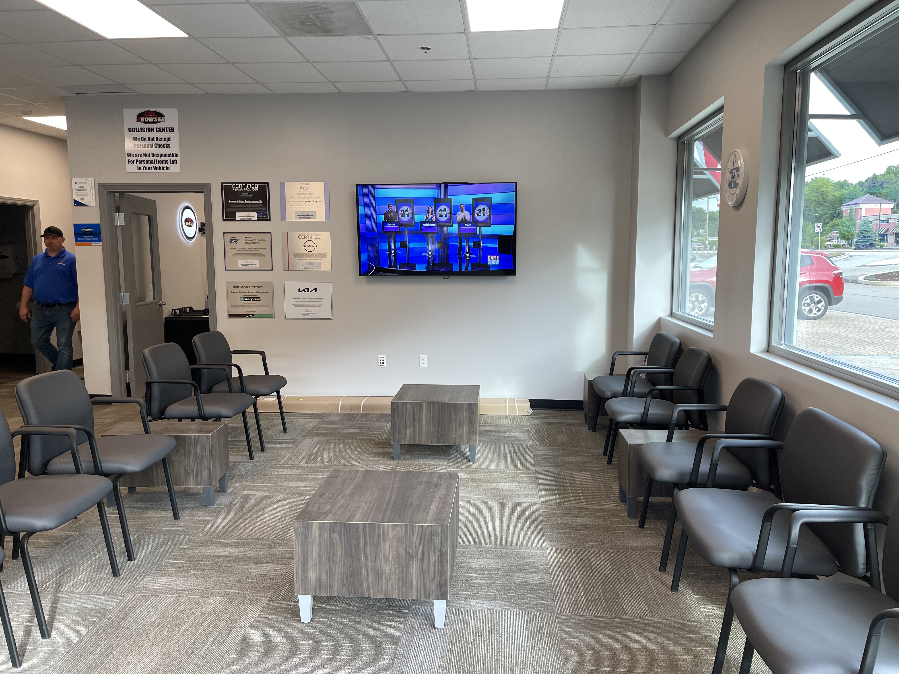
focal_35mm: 26
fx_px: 675
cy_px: 337
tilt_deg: -7.7
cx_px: 450
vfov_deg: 53.1
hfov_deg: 67.3
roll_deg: +1.1
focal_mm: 5.1
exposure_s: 1/120
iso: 80
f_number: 1.6
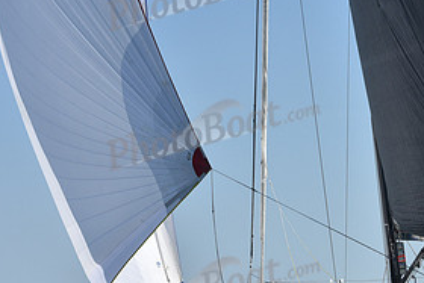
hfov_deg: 14.0
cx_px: 400
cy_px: 188
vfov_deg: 9.5
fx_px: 1709
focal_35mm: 145
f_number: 8
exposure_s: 1/1250
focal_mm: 70
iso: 250
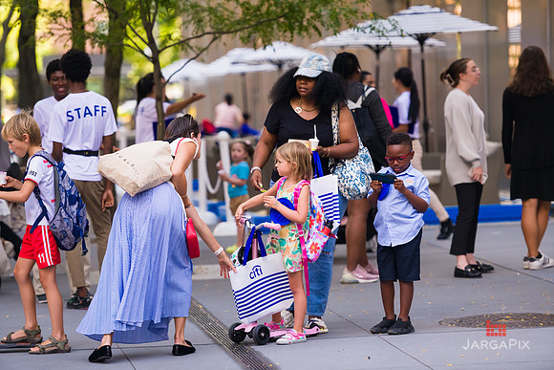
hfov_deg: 12.8
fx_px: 2463
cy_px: 185
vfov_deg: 8.6
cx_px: 277
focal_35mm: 160
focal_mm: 160
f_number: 3.2
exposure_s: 1/800
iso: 800
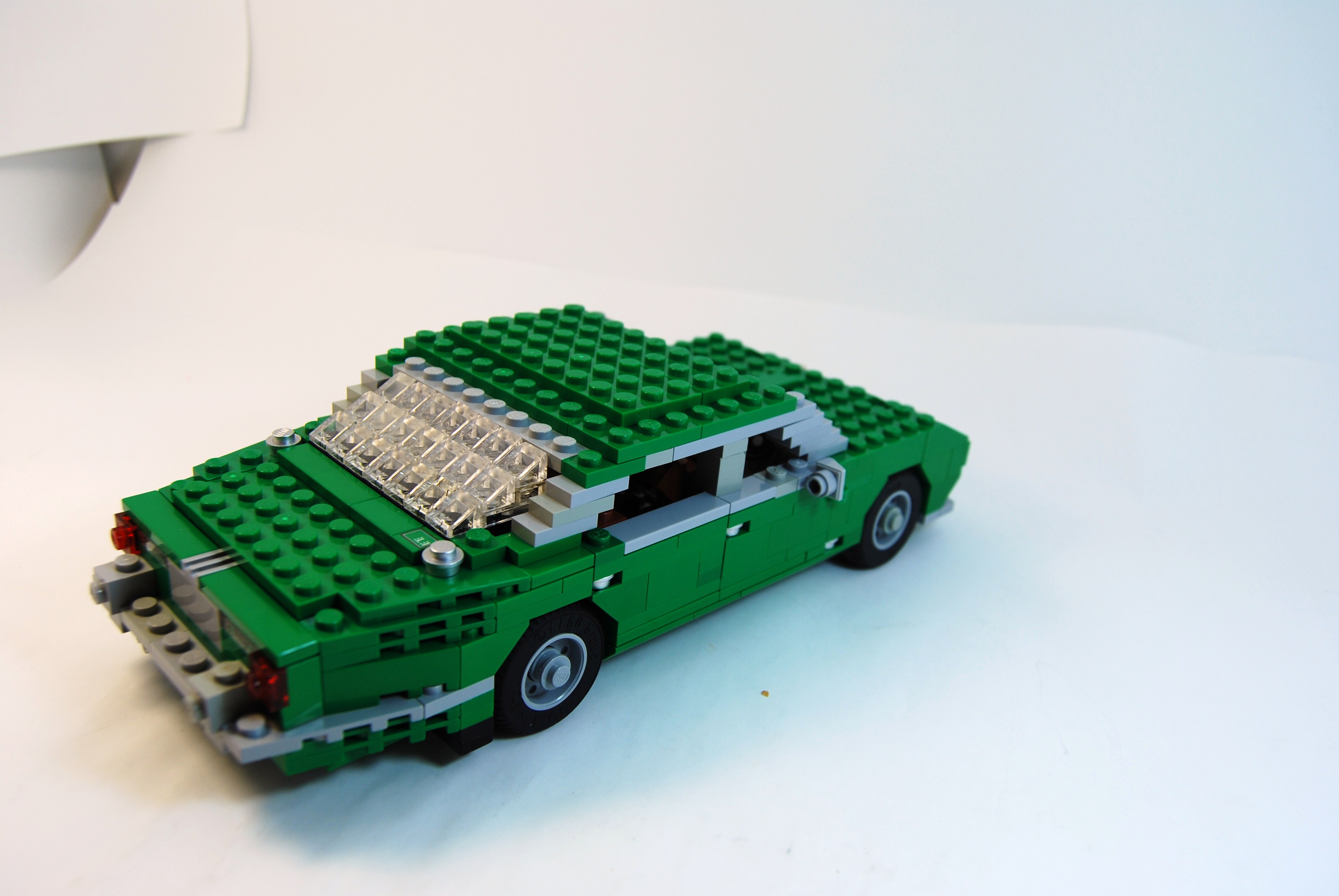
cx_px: 670
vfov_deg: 43.7
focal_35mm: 30
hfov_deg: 61.9
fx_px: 1117
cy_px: 448
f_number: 5.6
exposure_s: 1/125
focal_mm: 20
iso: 125
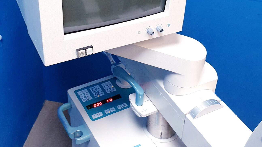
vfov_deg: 21.2
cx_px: 113
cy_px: 31
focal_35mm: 56
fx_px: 389
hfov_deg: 37.2
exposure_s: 1/50
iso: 320
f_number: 2.4
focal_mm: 4.3
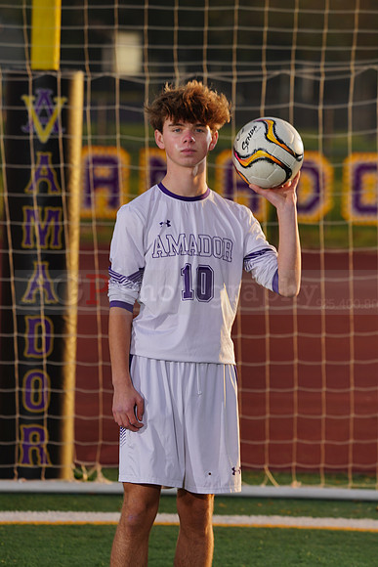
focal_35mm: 274
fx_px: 4313
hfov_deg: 5.0
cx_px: 189
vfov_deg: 7.5
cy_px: 284
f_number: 8
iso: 100
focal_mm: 274
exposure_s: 1/200
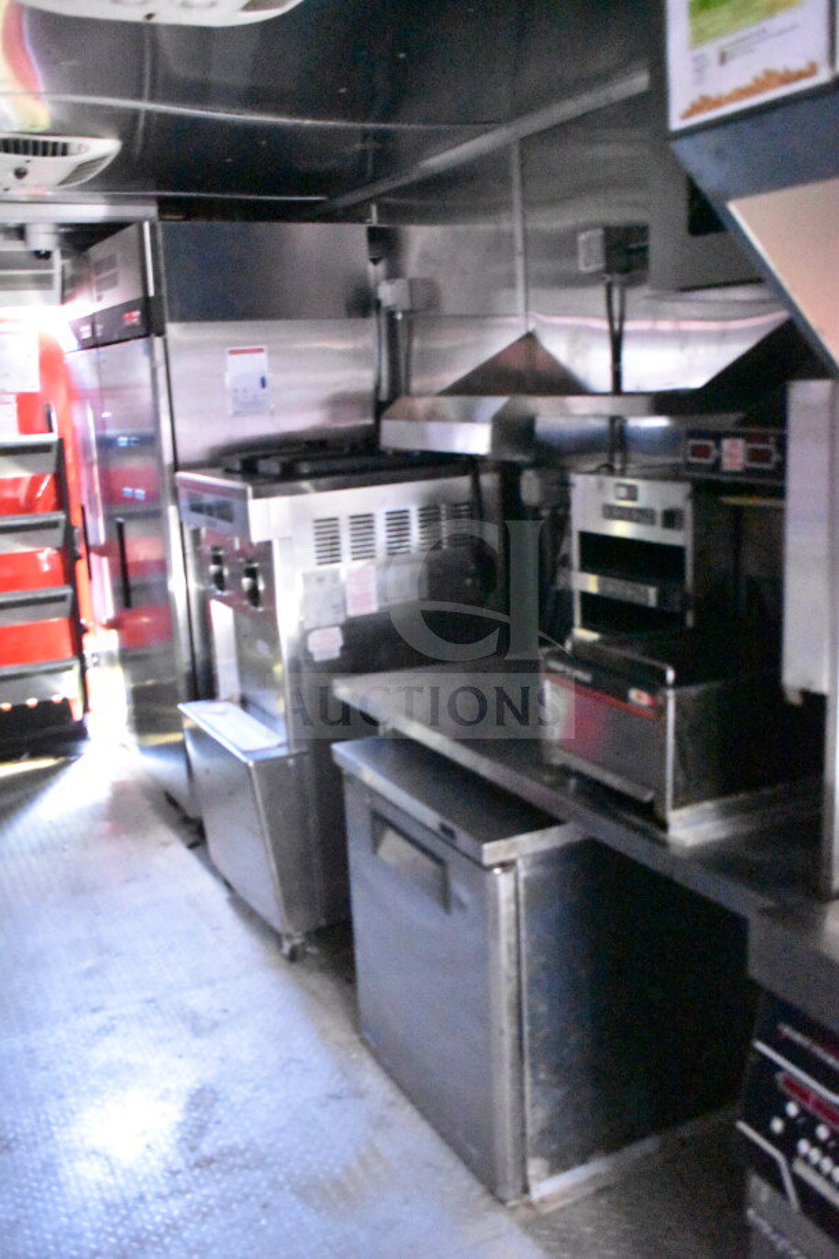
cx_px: 420
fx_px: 1154
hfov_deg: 40.0
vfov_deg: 57.2
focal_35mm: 33
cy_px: 630
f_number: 3.8
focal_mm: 22
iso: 25600
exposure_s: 1/6
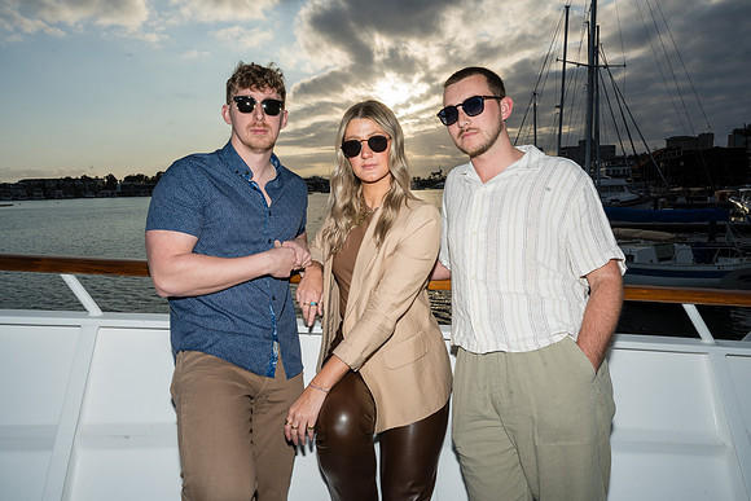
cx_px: 376
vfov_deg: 53.2
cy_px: 250
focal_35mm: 24
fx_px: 501
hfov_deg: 73.7
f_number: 16
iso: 100
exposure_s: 1/250
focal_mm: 24
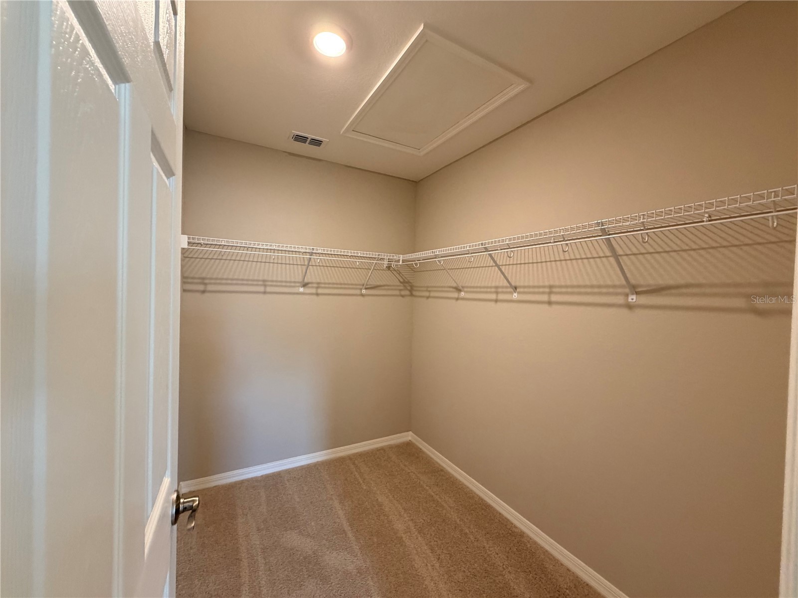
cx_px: 399
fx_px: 323
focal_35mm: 14
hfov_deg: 102.1
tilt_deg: -1.0
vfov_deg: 85.7
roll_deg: -3.1
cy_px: 299
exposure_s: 1/60
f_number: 2.2
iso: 320
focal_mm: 2.22
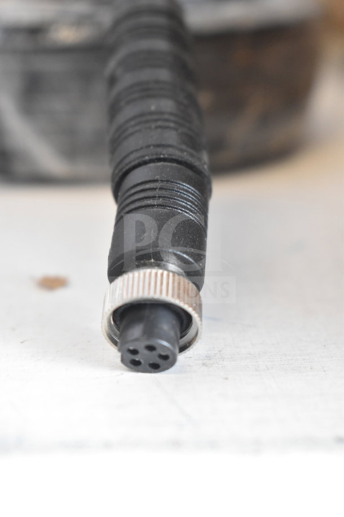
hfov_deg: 18.9
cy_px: 258
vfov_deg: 28.1
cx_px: 172
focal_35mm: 72
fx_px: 1032
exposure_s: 1/80
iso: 2200
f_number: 5.3
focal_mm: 48
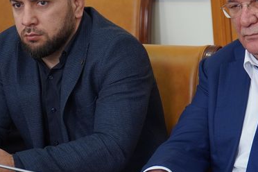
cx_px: 153
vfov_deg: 9.7
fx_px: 1018
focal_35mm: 142
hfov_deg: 14.4
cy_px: 81
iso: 640
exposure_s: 1/160
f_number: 4
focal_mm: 44
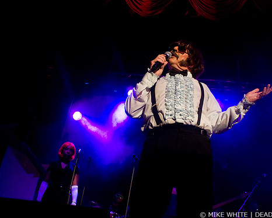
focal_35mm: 35
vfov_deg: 42.2
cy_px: 107
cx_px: 160
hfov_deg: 51.3
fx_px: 282
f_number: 2.8
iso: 640
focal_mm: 20
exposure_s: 1/60
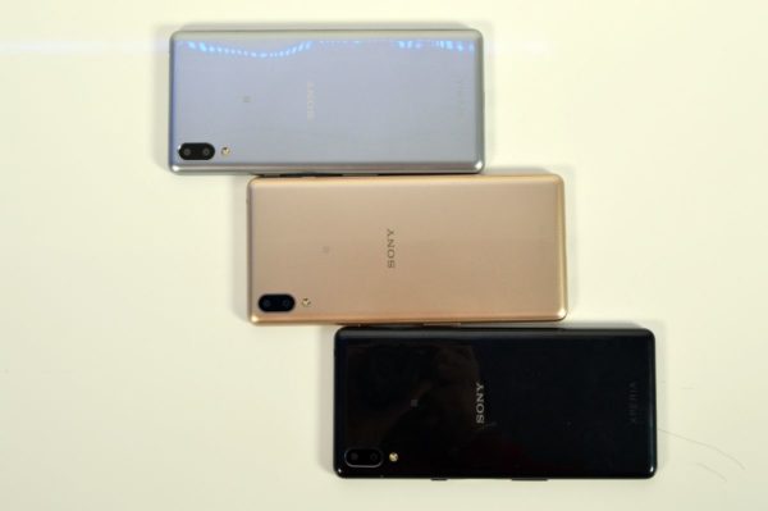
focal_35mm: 52
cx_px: 384
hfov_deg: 37.9
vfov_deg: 25.7
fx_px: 1119
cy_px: 256
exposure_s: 1/200
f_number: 10
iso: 1600
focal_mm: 35
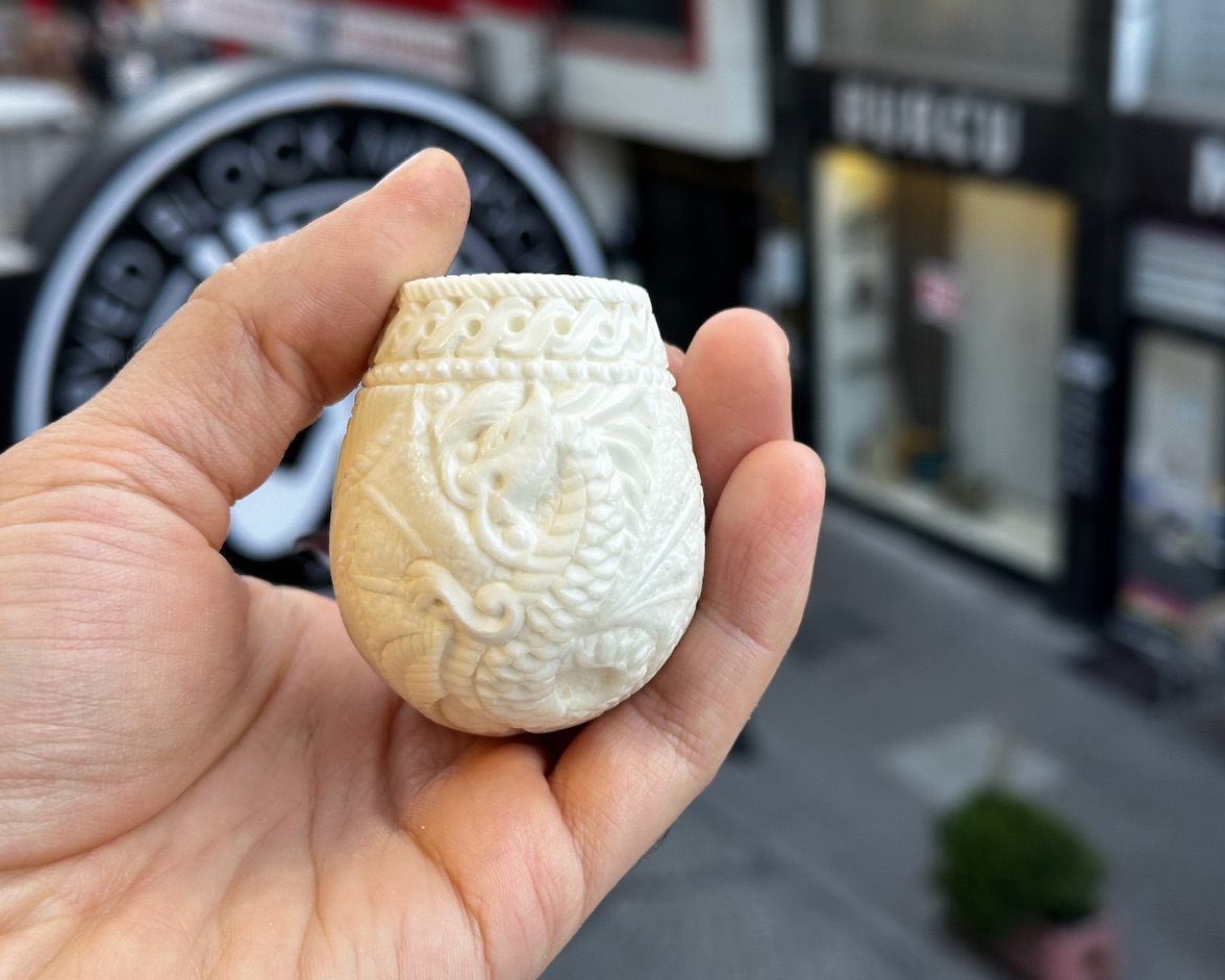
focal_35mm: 51
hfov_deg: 36.7
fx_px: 1849
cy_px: 499
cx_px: 626
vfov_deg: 29.7
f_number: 1.78
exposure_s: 1/153
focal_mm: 6.86
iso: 50
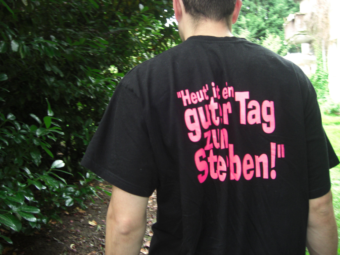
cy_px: 128
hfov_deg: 49.0
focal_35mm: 38
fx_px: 373
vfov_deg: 37.7
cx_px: 170
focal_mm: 7.9
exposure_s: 1/60
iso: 200
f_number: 2.8
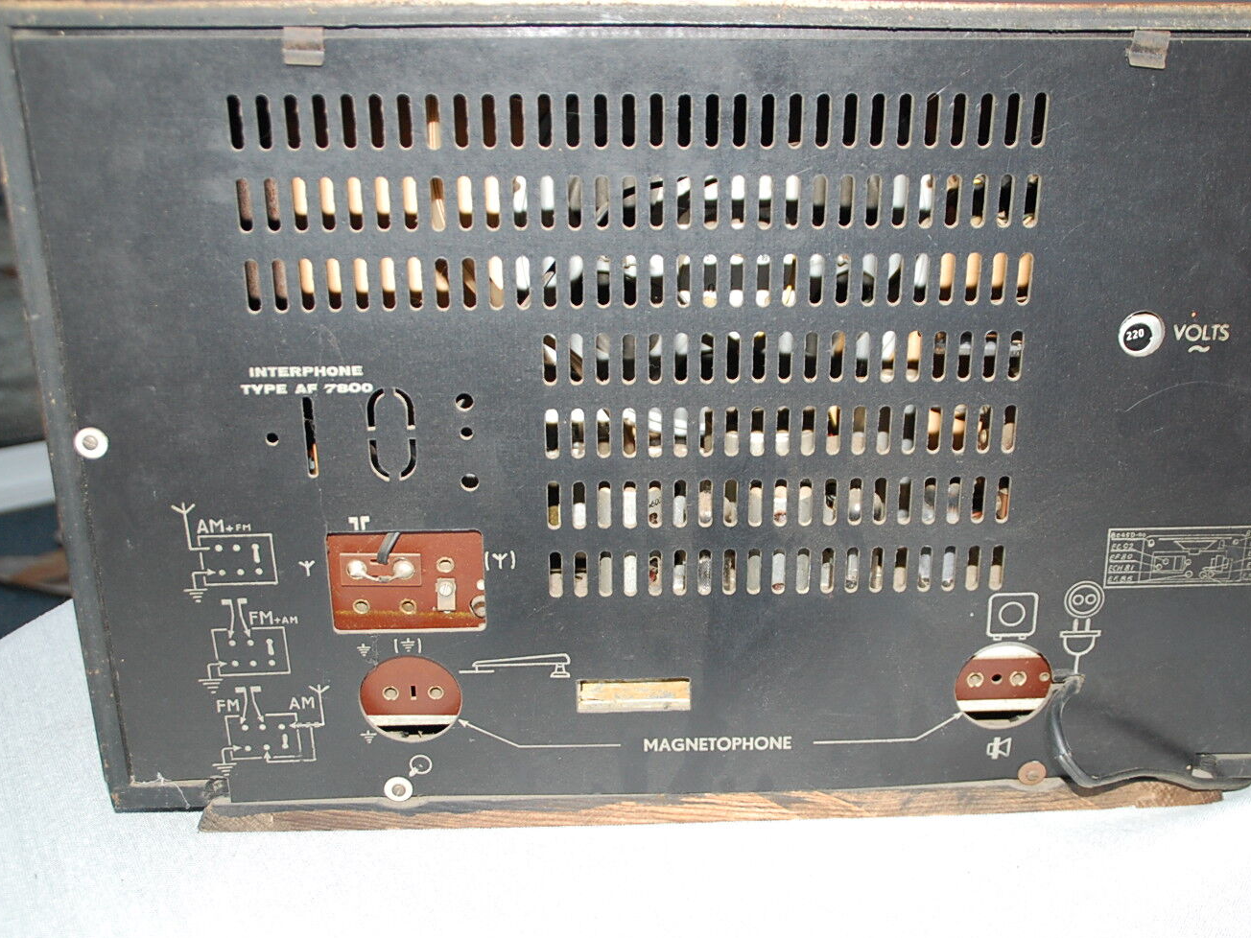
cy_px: 472
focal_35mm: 42
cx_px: 679
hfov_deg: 45.2
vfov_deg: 34.7
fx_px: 1502
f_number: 4
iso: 800
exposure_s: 1/60
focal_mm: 25
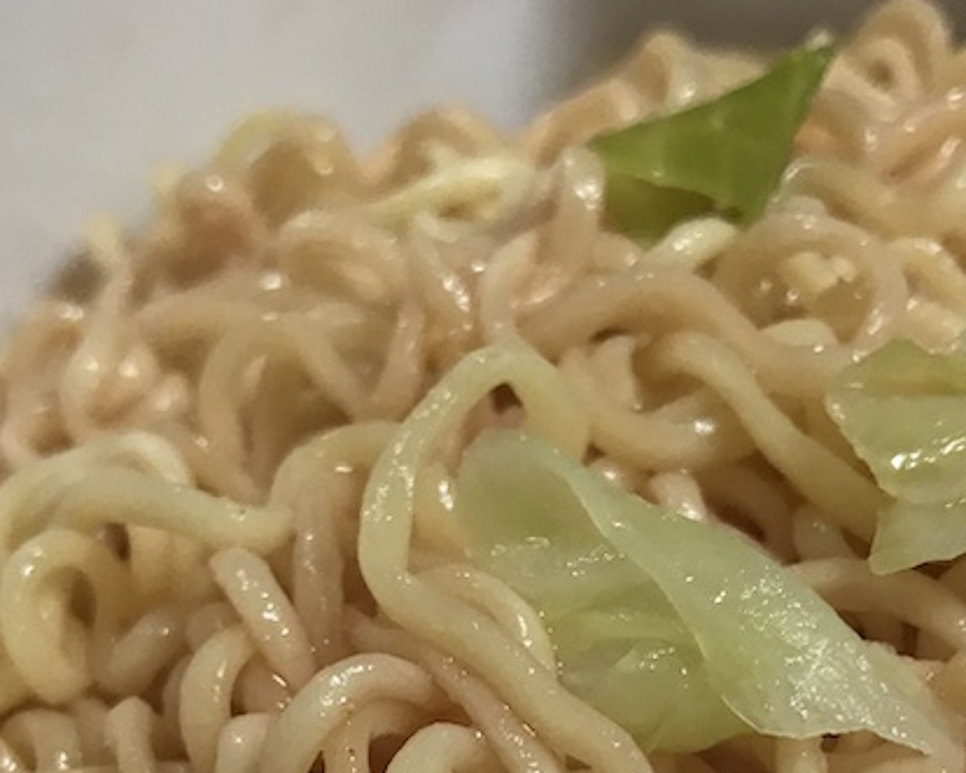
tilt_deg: -51.1
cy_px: 838
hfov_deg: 28.7
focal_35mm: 66
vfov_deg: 22.0
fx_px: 1886
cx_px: 413
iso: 40
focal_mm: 3.99
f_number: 1.8
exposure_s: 1/15
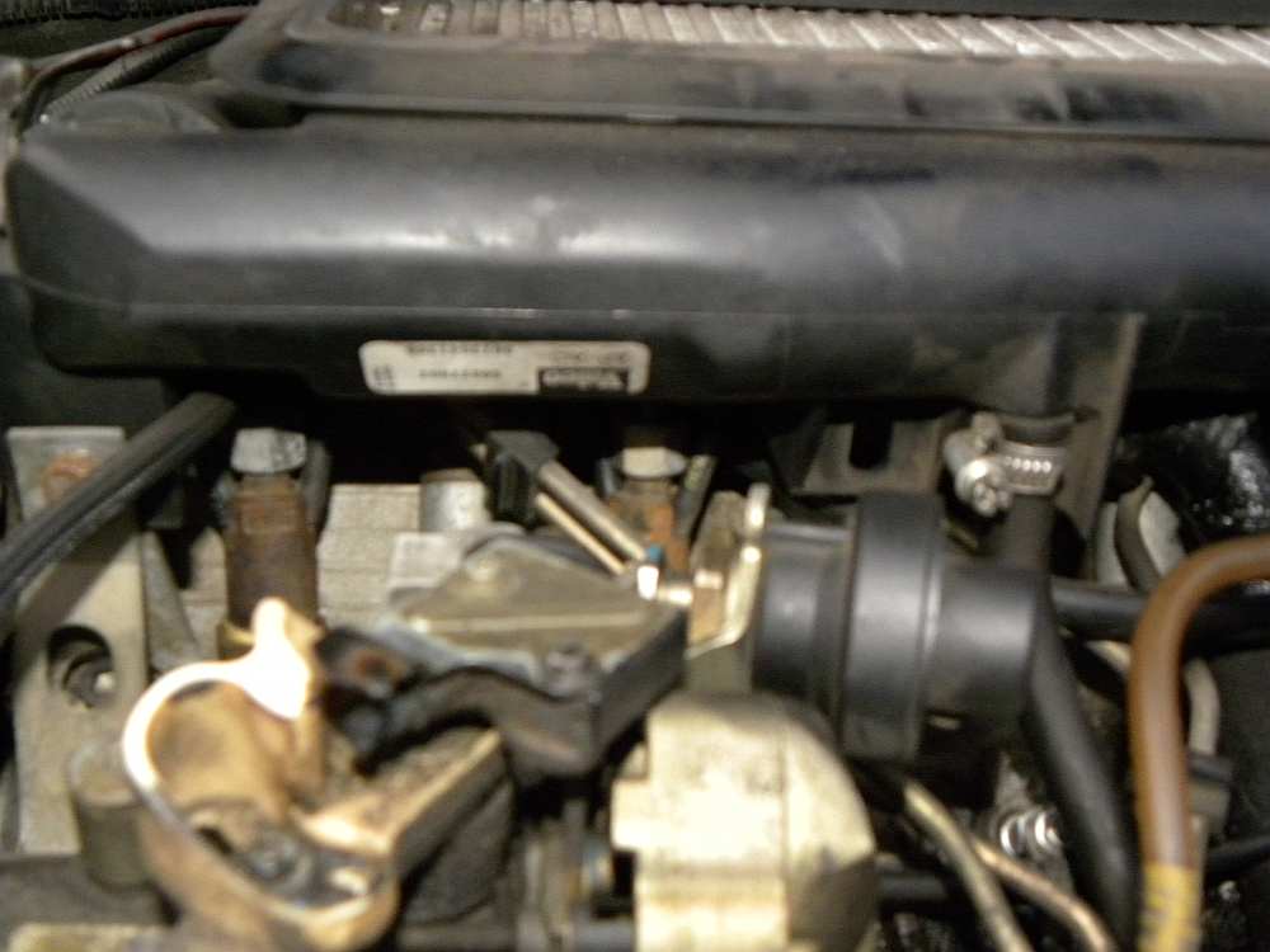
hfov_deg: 50.1
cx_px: 635
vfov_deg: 38.7
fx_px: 1357
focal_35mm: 37
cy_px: 476
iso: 400
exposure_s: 1/30
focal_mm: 6.6
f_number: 3.2
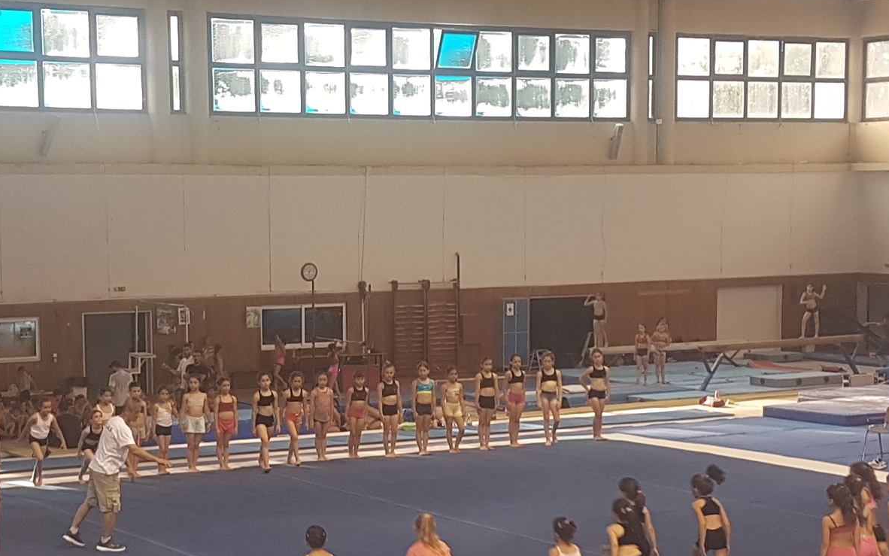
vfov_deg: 27.3
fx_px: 1139
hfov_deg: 42.6
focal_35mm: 47
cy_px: 344
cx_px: 454
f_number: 1.7
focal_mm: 4.2
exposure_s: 1/50
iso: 50
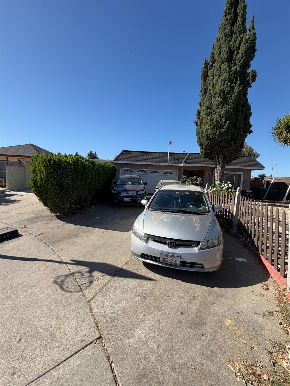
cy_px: 193
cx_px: 145
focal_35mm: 14
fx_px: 156
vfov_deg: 102.0
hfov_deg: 85.7
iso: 25
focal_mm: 2.22
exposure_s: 1/770
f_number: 2.2
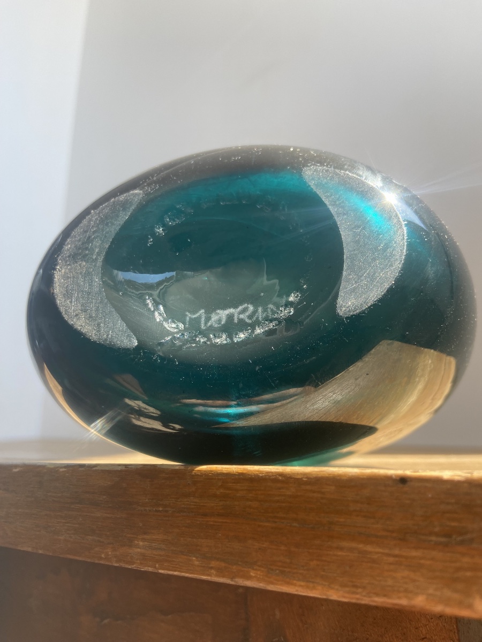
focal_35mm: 26
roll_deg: -1.2
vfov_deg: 67.3
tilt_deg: +15.2
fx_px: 483
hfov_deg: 53.1
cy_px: 321
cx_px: 241
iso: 32
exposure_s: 1/233
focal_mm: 4.25
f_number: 1.8
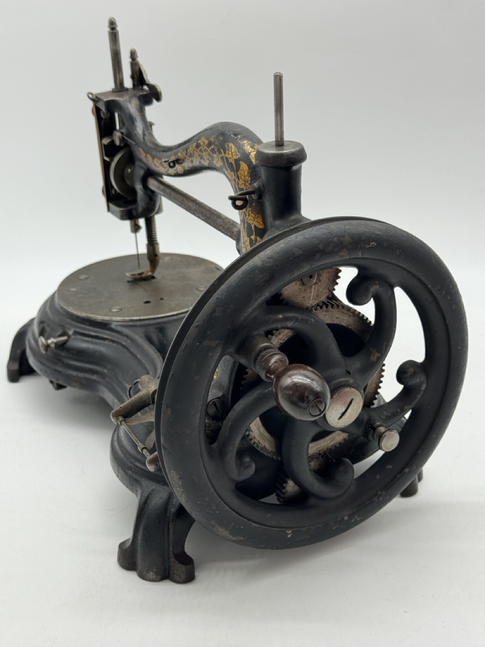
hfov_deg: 30.3
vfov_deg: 39.7
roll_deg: +3.2
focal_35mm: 48
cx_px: 242
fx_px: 897
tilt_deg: -25.0
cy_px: 324
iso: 64
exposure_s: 1/274
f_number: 1.78
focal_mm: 6.76
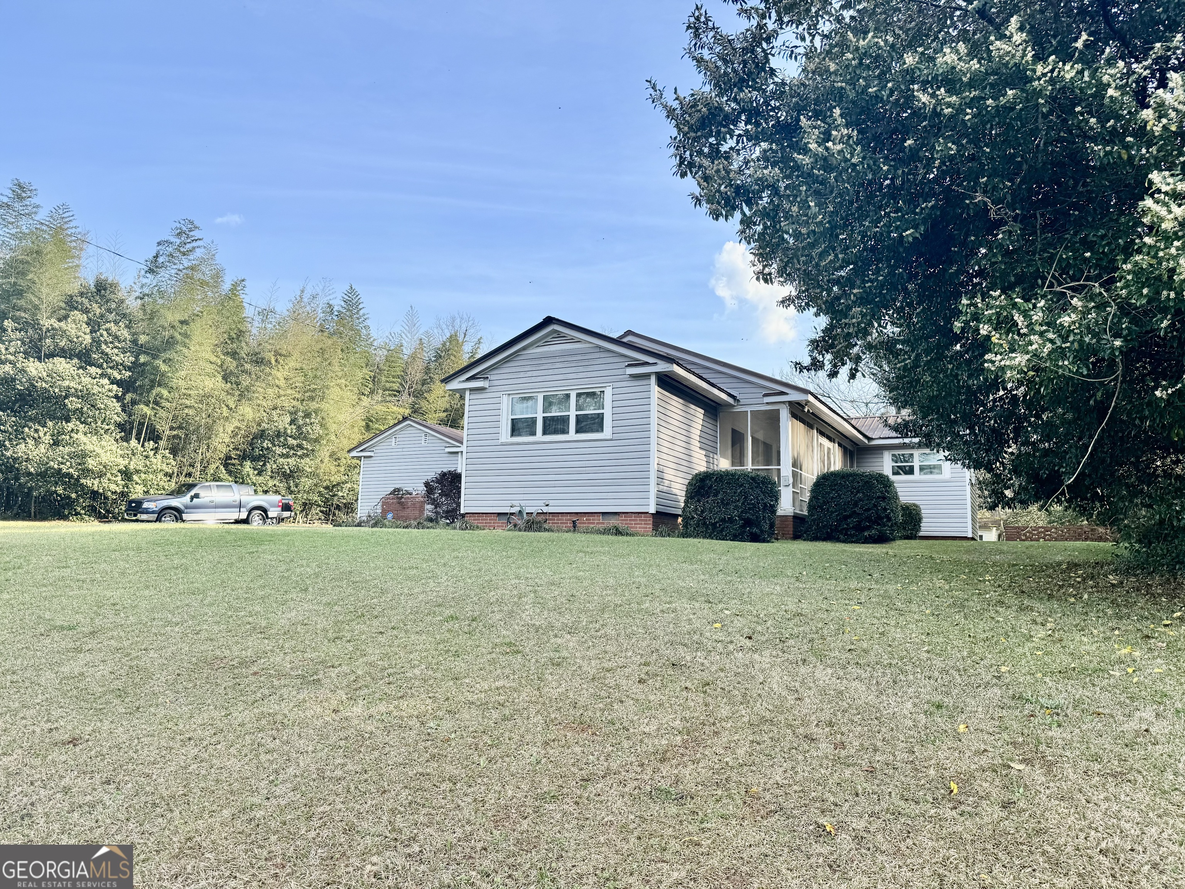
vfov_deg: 56.8
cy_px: 444
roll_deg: -0.1
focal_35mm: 24
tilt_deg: +7.5
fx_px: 822
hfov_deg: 71.6
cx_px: 592
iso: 80
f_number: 1.78
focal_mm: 6.76
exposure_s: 1/1923
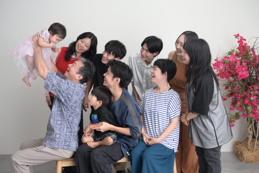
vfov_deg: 32.6
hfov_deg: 47.4
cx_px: 130
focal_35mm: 41
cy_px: 86
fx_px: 295
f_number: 7.1
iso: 400
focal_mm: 41
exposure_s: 1/125
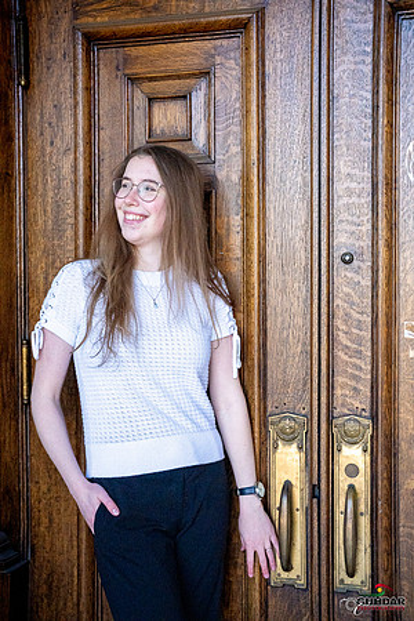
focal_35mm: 50
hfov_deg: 27.0
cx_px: 207
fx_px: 862
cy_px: 310
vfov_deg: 39.6
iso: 6400
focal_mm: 50
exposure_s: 1/8000
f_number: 3.5
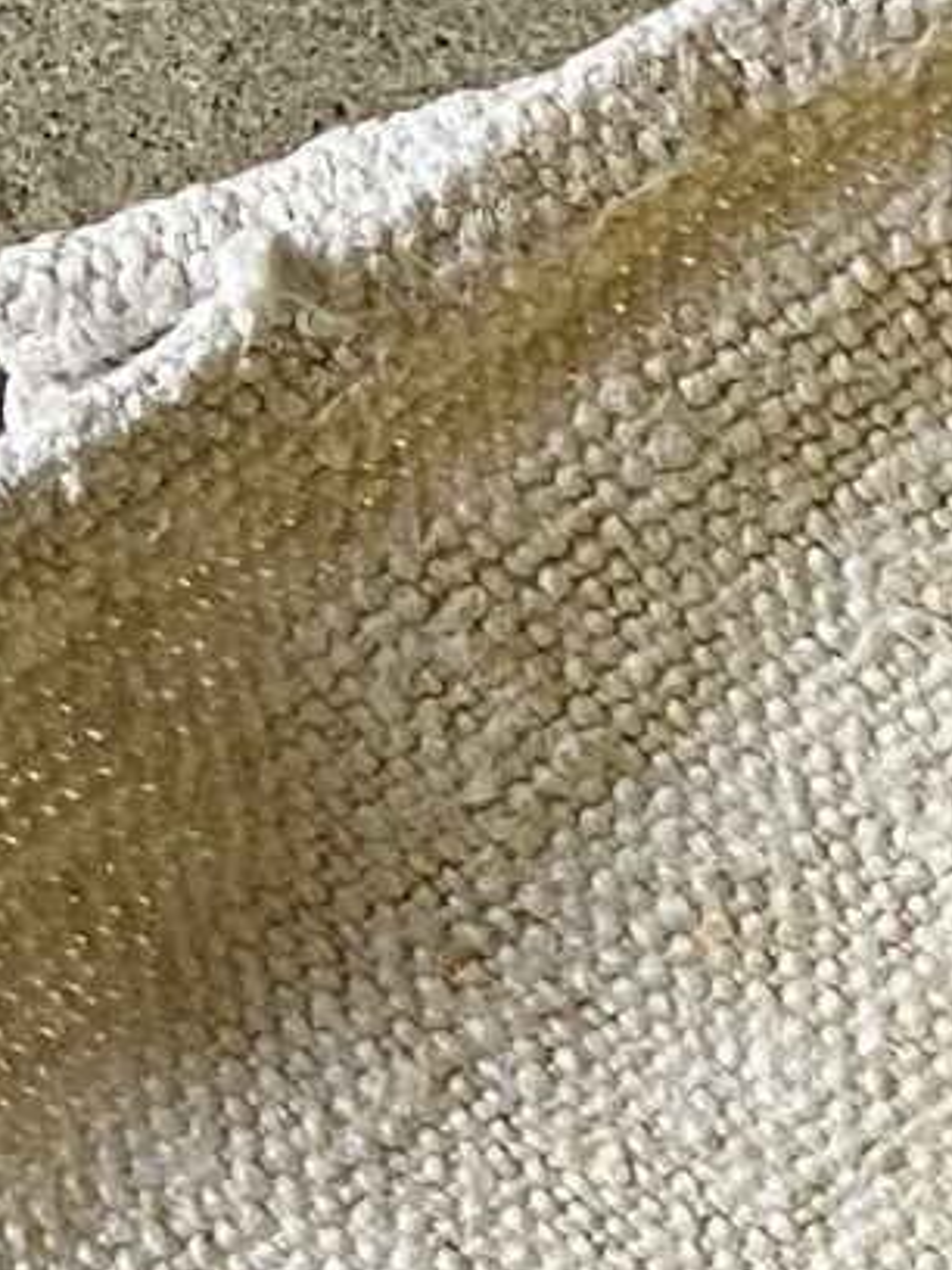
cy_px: 1902
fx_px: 5977
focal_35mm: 163
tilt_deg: -88.6
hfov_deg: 8.0
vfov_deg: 11.6
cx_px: 2753
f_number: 1.8
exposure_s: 1/50
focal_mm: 4.25
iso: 100
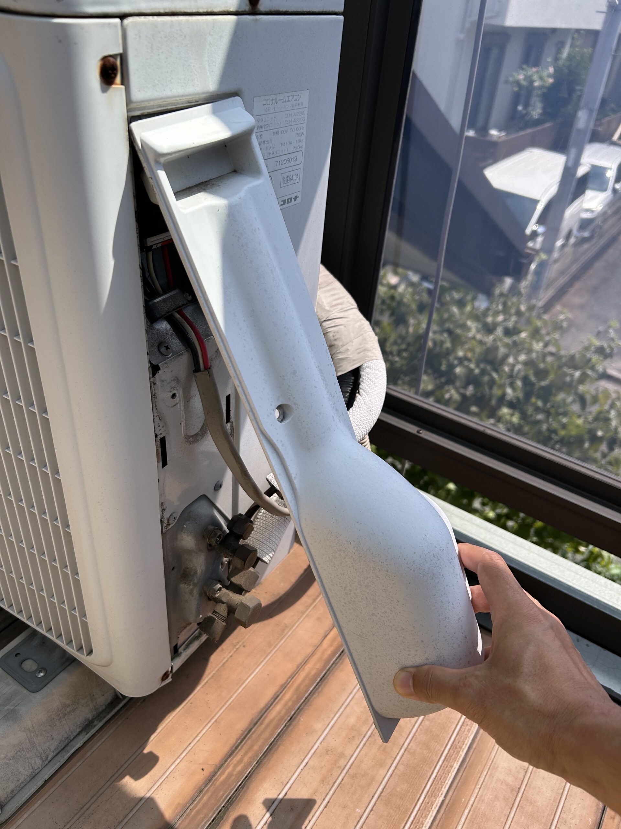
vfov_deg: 67.3
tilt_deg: -34.0
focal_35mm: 26
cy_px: 414
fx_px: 622
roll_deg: -4.8
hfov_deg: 53.1
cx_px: 310
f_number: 1.5
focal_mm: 5.7
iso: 50
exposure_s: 1/2123
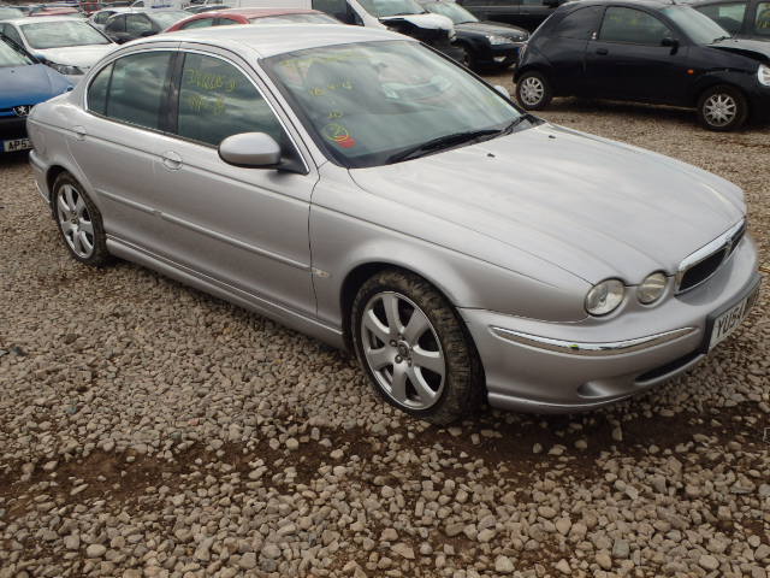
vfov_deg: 44.2
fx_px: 712
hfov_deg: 56.8
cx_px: 385
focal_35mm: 32
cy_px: 289
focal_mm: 5.7
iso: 125
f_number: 4.2
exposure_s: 1/640
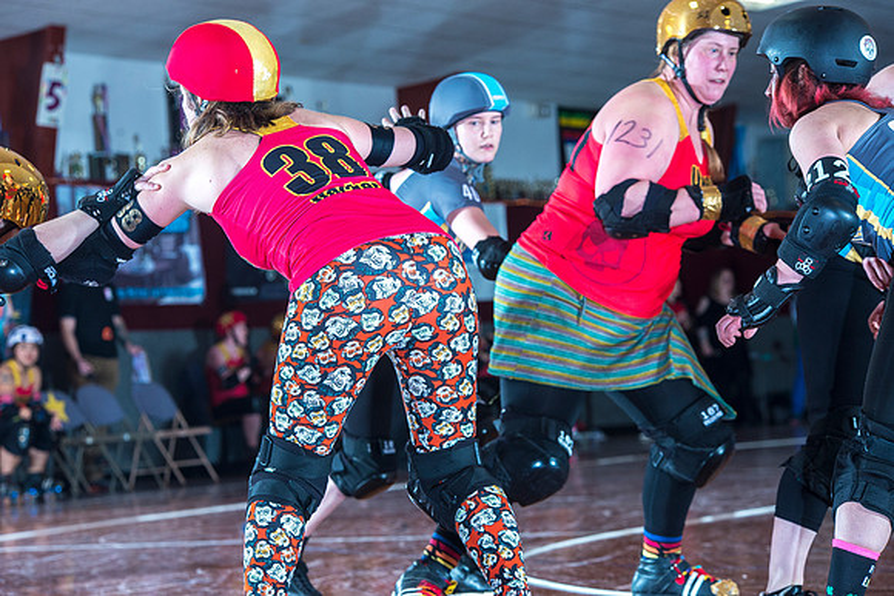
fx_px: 3229
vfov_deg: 10.6
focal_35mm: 130
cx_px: 447
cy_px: 298
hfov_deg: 15.8
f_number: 7.1
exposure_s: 1/160
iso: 800
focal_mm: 130
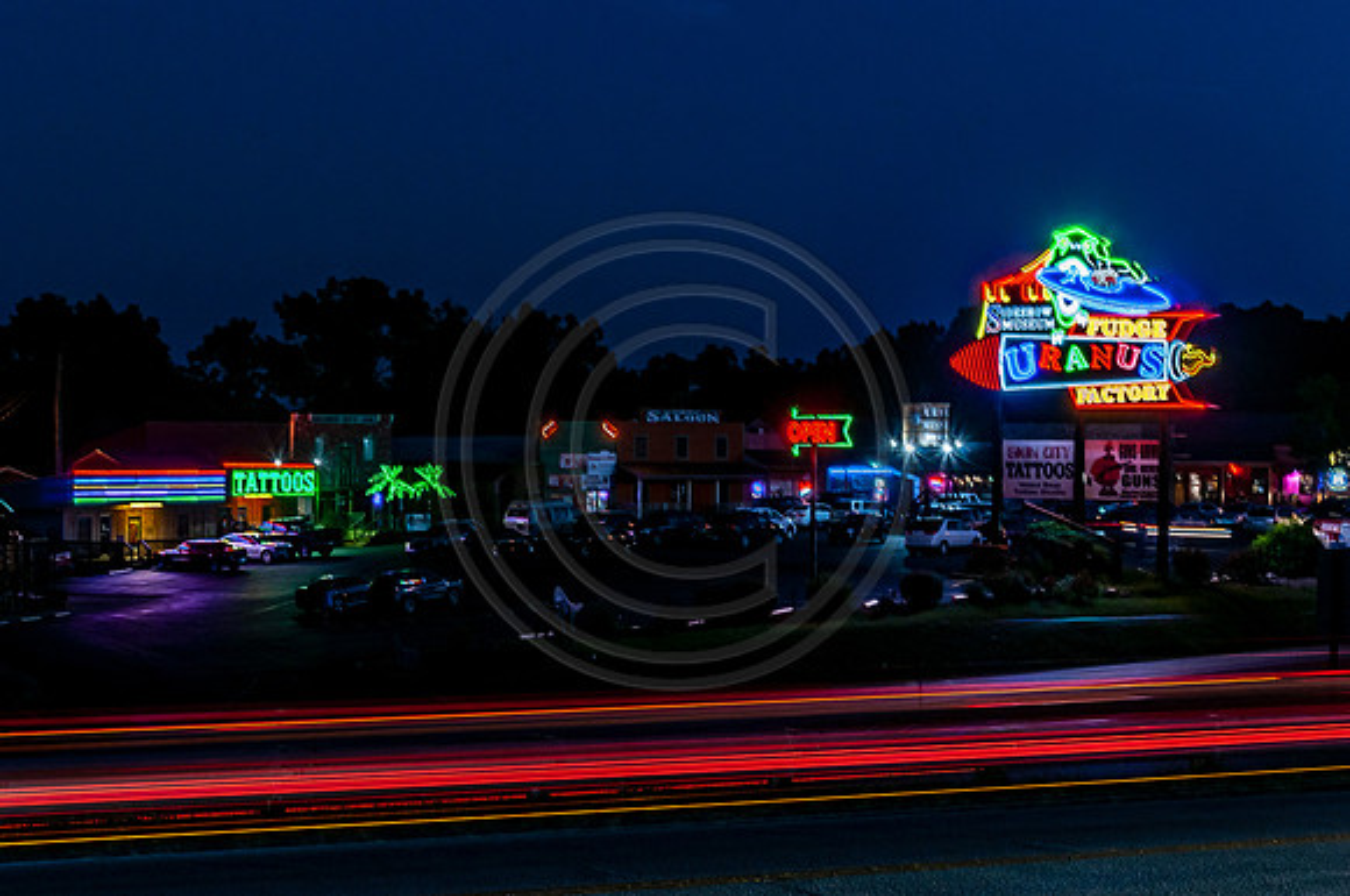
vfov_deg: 16.5
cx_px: 675
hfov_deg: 24.6
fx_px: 3089
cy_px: 448
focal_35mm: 82
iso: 160
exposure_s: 3
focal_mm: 55
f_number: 22
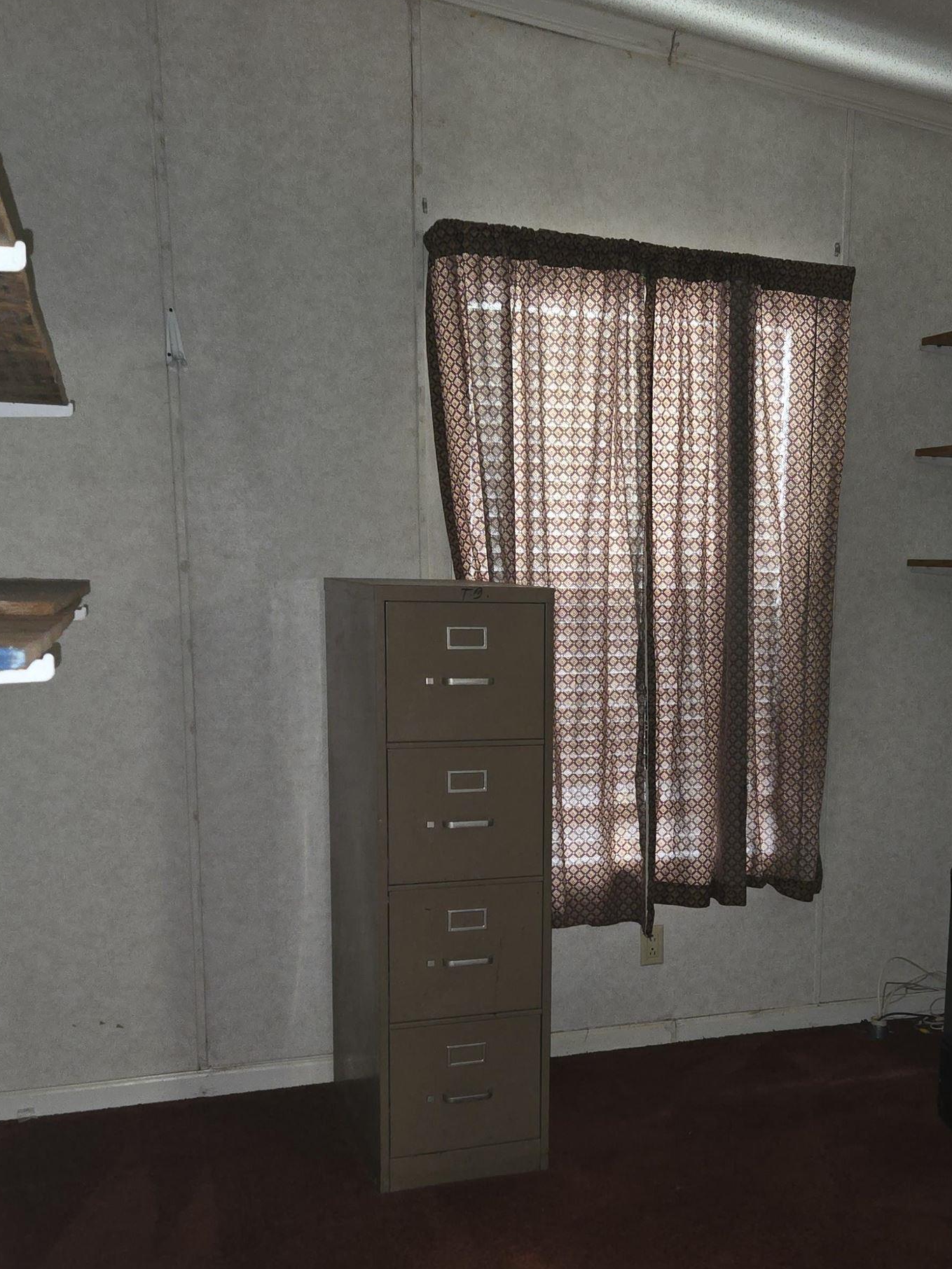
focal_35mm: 39
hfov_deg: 36.2
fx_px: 1430
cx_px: 675
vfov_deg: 47.4
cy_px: 800
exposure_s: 1/12
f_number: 1.8
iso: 160
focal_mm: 5.4
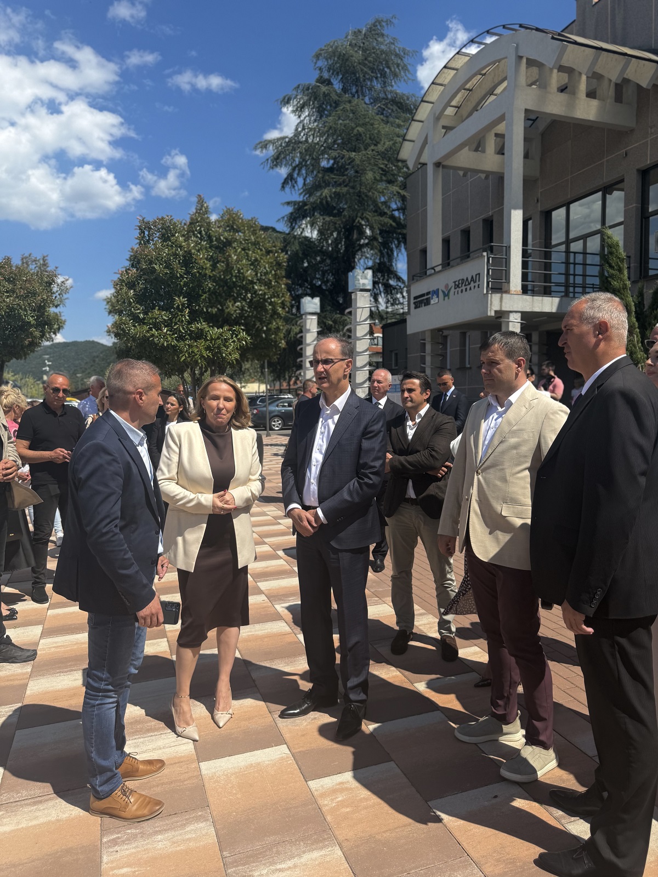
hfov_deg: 56.8
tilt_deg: -3.9
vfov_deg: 71.6
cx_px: 329
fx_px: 608
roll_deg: +0.6
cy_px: 438
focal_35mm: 24
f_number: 1.78
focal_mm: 6.76
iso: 80
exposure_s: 1/4167
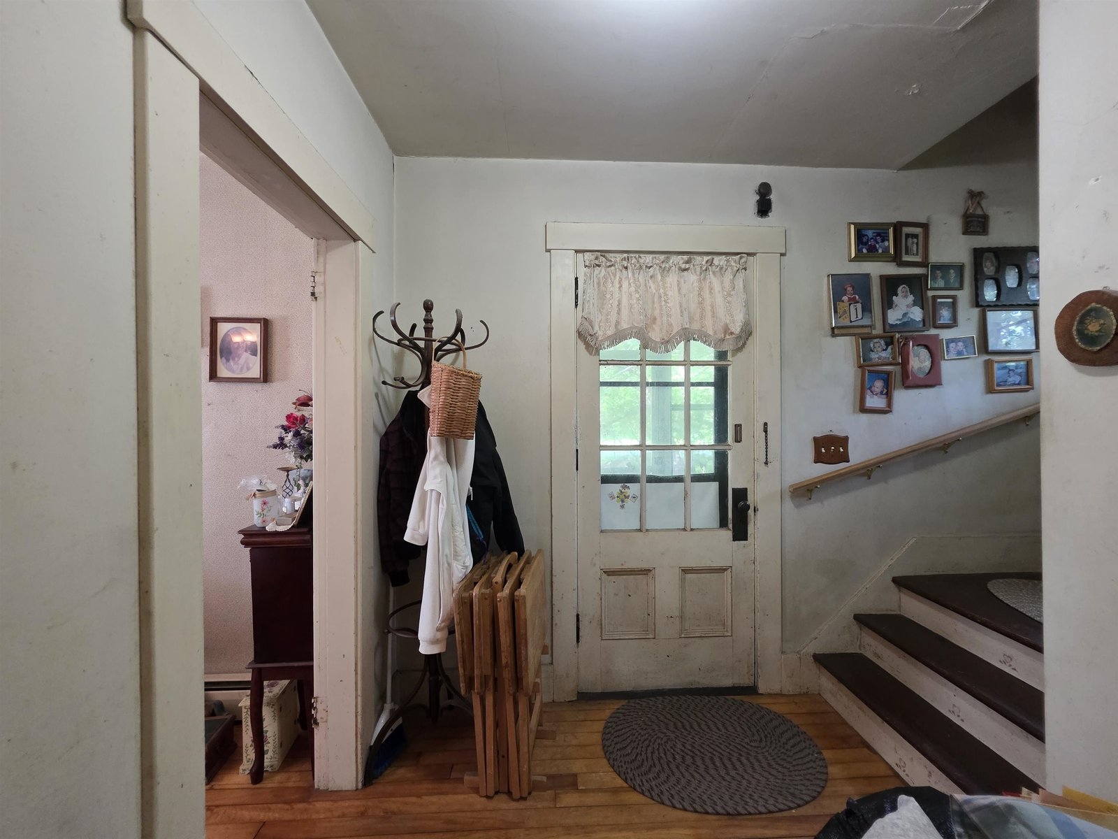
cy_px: 420
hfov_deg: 106.2
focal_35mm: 13
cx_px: 559
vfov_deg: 89.9
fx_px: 420
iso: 400
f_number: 1.9
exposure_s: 1/60
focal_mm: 2.2
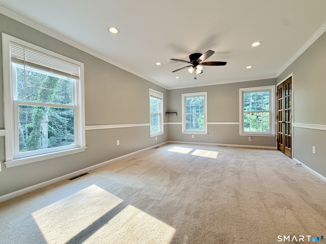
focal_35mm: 14
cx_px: 163
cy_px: 122
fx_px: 132
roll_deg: -1.3
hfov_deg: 102.1
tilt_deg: -0.4
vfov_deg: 85.7
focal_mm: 2.22
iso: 64
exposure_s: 1/120
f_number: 2.2
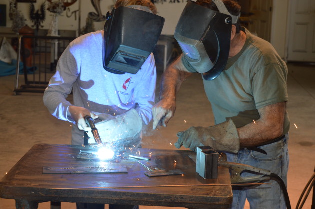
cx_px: 158
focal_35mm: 82
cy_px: 104
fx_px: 721
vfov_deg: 16.5
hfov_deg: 24.6
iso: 400
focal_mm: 55
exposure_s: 1/100
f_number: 5.6
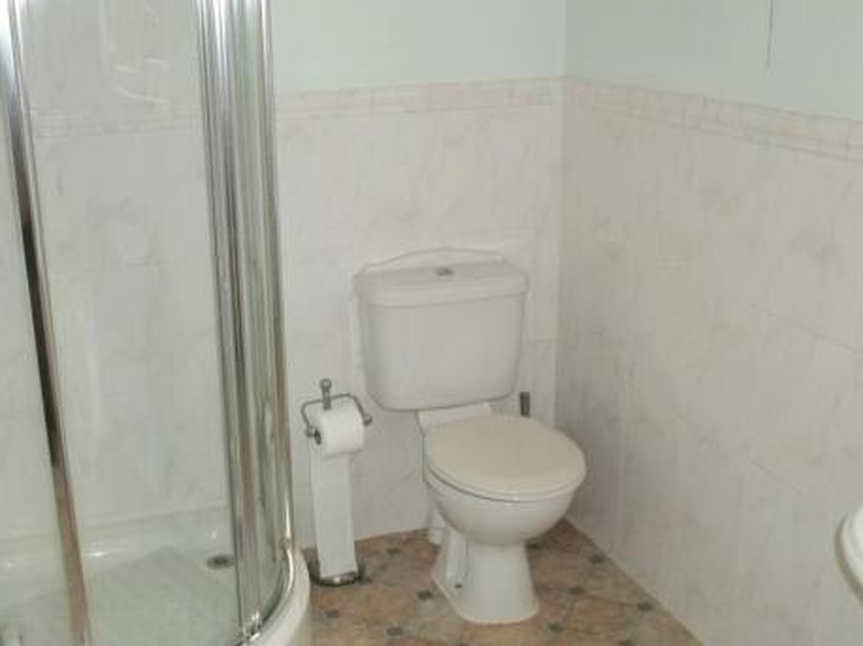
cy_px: 336
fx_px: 1047
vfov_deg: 34.3
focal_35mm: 42
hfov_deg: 44.5
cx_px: 331
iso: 64
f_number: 3.3
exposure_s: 1/30
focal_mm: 5.9
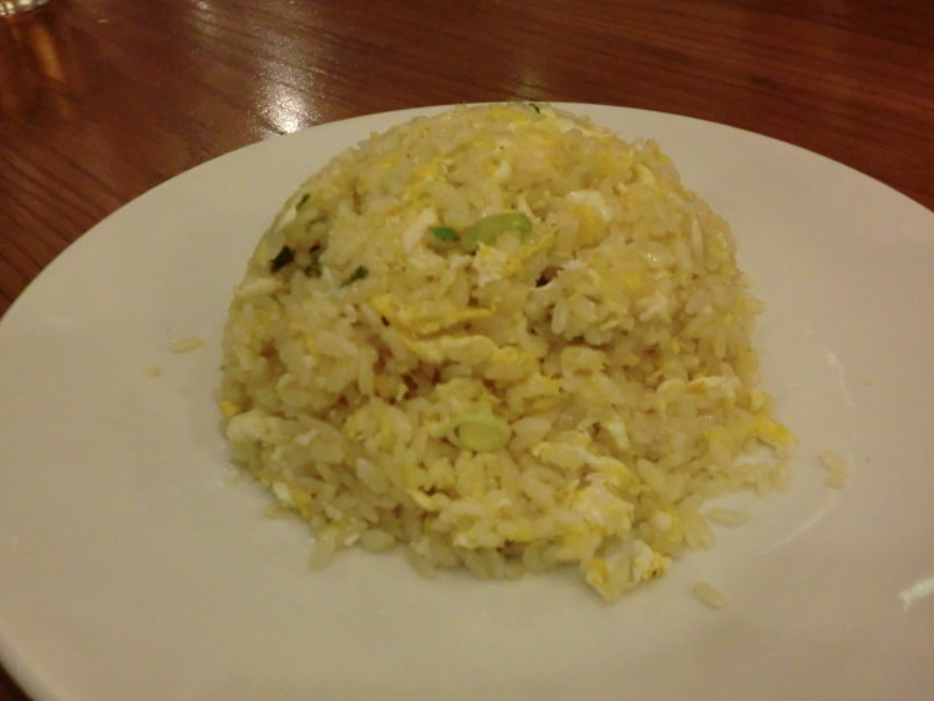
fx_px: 1025
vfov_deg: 37.7
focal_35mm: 38
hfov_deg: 49.0
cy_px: 350
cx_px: 467
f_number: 3.9
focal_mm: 6.9
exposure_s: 1/60
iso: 500
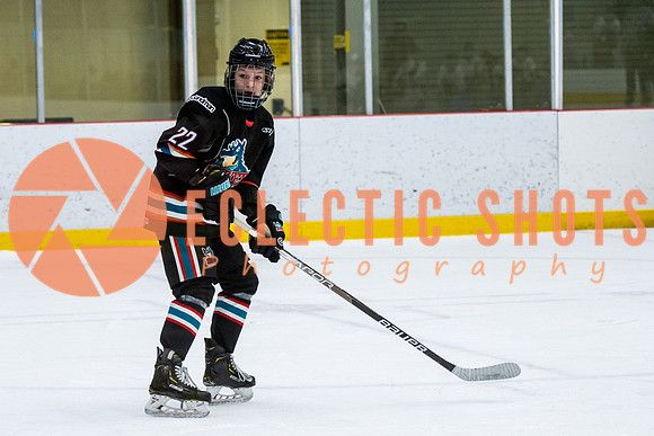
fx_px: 3084
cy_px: 224
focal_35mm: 170
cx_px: 233
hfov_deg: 12.1
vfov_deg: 8.1
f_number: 2.8
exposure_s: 1/640
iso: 1600
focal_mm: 86
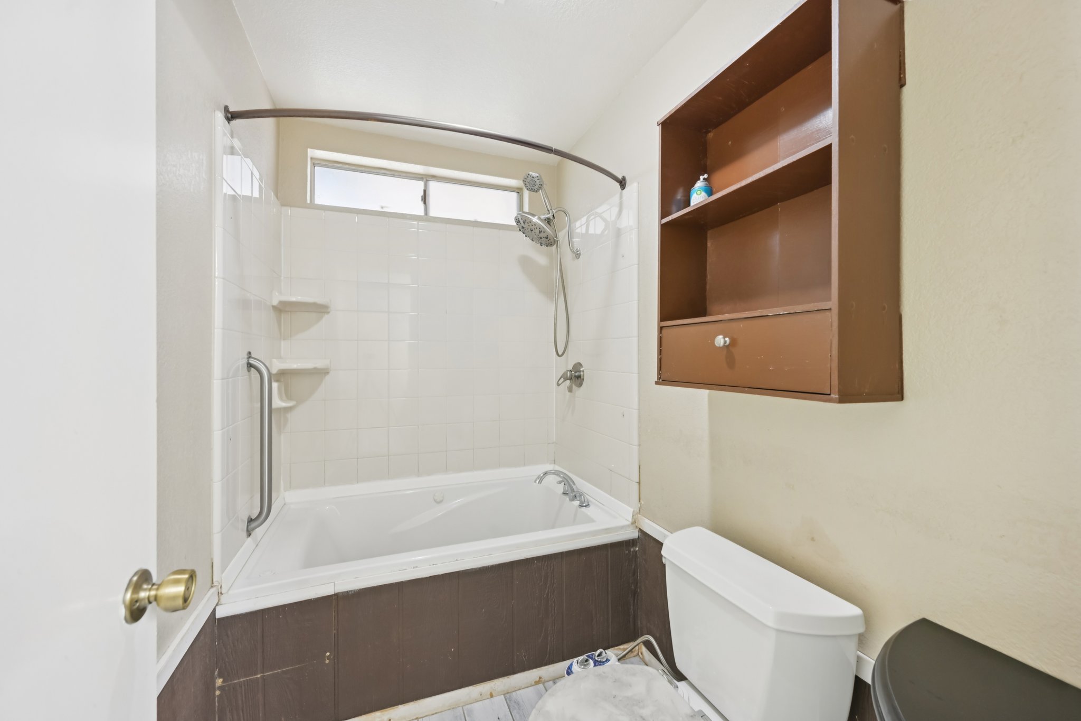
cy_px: 360
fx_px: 420
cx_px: 540
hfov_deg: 104.3
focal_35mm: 14
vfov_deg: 81.2
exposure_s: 1/8
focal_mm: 14
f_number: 8
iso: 500
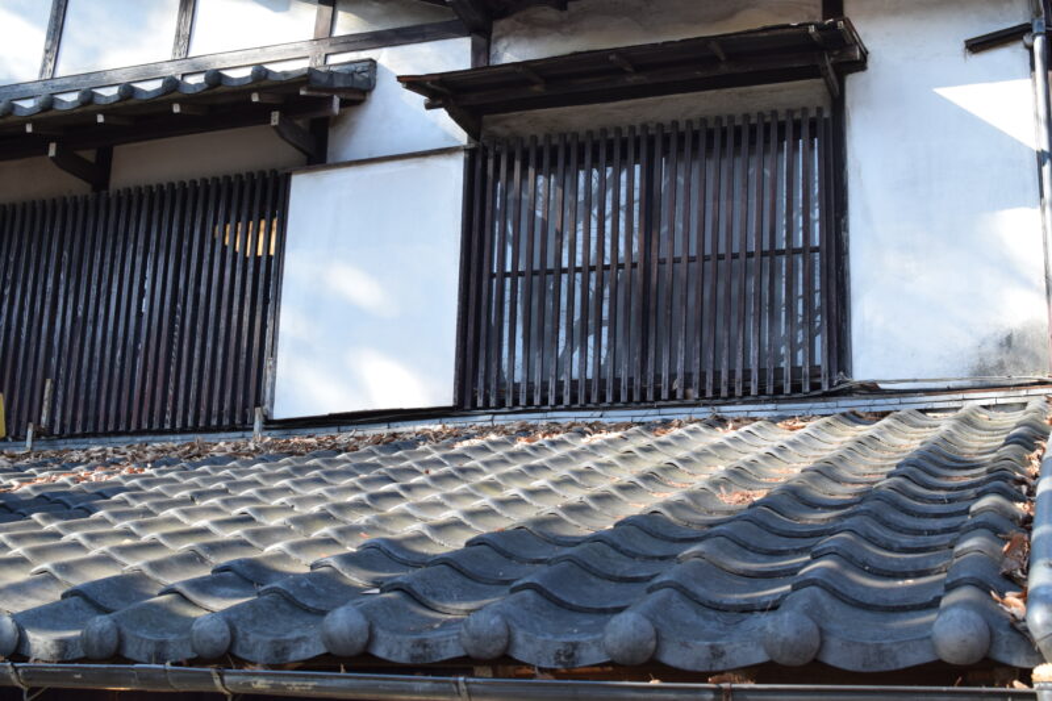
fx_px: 1534
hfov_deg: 37.9
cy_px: 350
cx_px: 526
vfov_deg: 25.7
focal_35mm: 52
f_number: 9
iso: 800
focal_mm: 35
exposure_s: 1/320
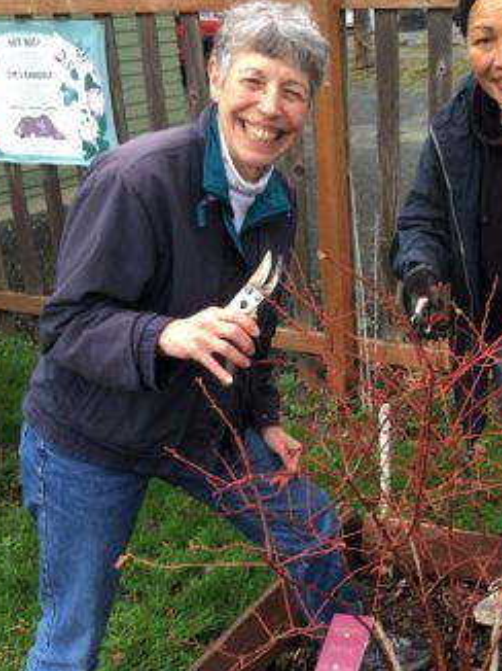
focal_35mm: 47
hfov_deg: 30.3
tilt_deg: -26.4
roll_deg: +2.6
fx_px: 910
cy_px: 393
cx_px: 381
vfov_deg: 40.3
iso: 25
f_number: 2.2
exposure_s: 1/60
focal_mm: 4.15
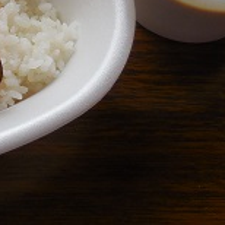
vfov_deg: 19.8
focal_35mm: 86
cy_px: 19
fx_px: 632
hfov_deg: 19.5
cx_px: -10
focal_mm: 4.5
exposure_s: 1/80
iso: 125
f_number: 3.3
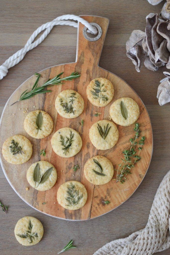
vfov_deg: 27.0
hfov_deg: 18.2
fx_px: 531
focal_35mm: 75
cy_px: 128
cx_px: 85
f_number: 1.8
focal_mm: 50
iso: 200
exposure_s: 1/320
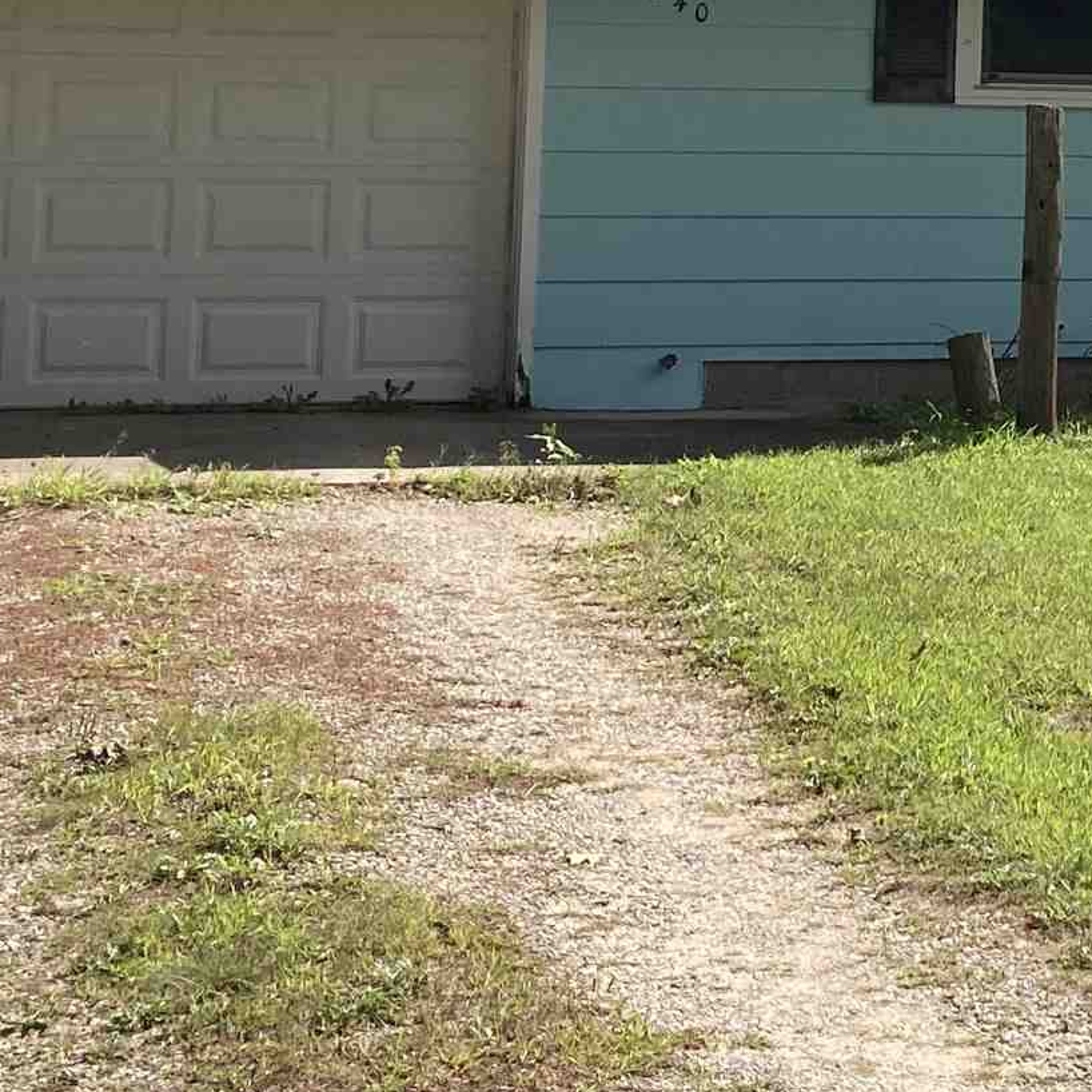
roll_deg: -1.2
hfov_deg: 17.9
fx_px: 3319
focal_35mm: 93
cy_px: -175
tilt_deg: +5.9
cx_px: 1260
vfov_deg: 17.9
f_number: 1.8
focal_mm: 3.99
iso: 20
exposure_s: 1/2433
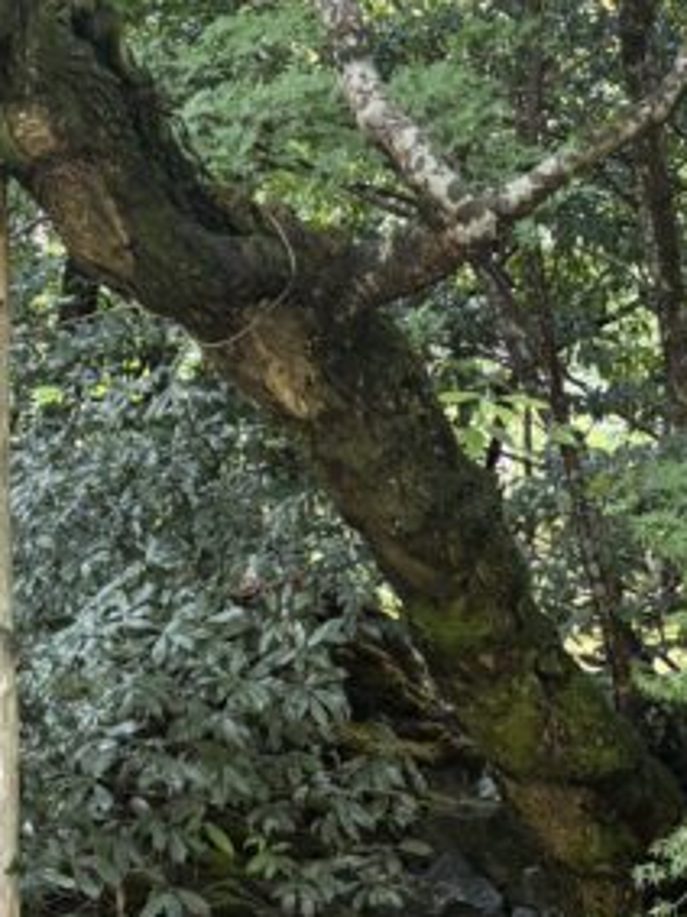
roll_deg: -2.2
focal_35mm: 94
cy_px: 1241
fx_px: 2489
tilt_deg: +0.6
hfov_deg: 15.5
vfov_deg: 19.1
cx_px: 668
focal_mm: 5.96
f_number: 1.6
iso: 125
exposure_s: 1/63
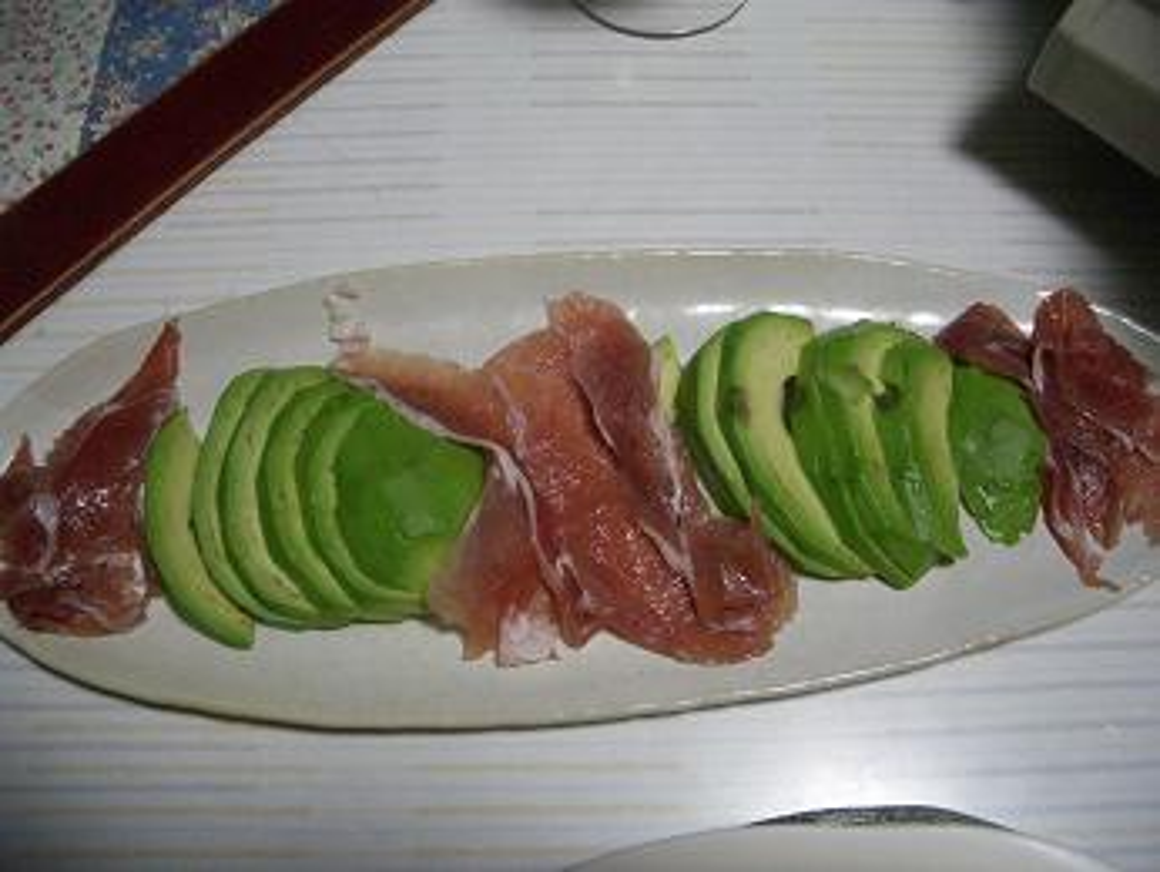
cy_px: 436
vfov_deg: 40.7
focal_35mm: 35
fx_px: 1174
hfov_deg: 52.6
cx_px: 580
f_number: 2.6
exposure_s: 1/100
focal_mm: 5.8
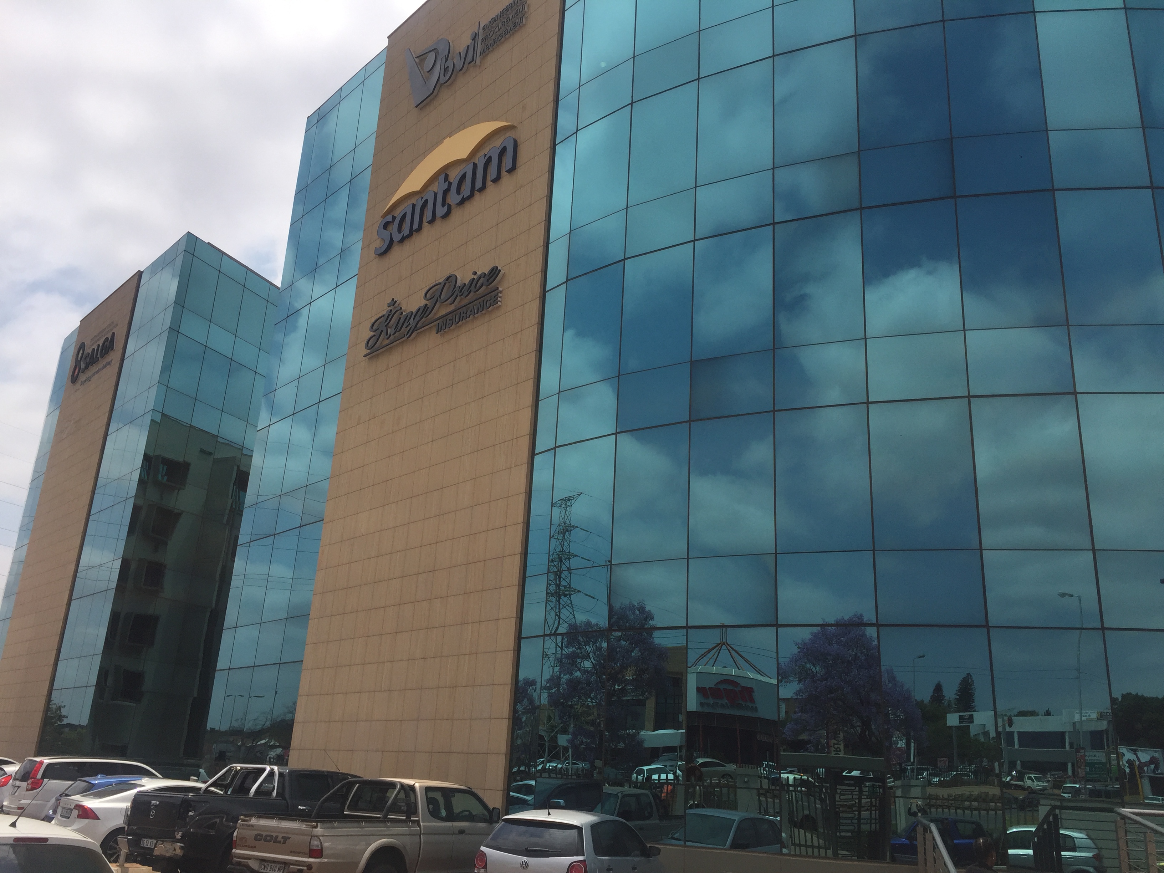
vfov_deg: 48.2
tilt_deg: +16.1
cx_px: 582
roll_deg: -3.9
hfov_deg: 61.7
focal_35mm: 29
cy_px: 436
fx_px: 975
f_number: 2.2
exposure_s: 1/3968
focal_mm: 4.15
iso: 32
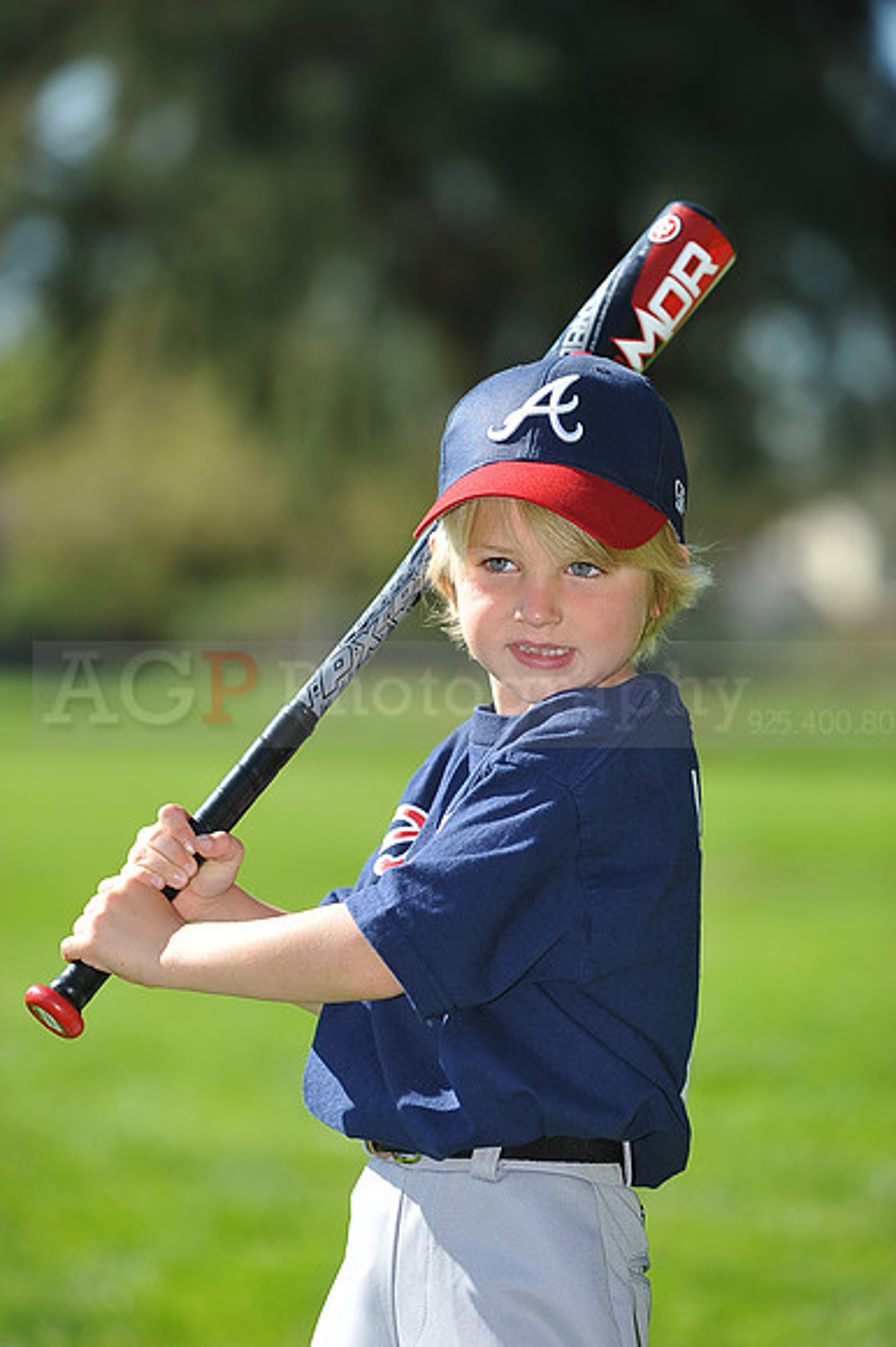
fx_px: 6167
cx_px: 448
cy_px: 674
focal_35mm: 165
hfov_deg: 8.3
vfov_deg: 12.5
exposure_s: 1/800
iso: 200
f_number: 4.5
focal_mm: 165
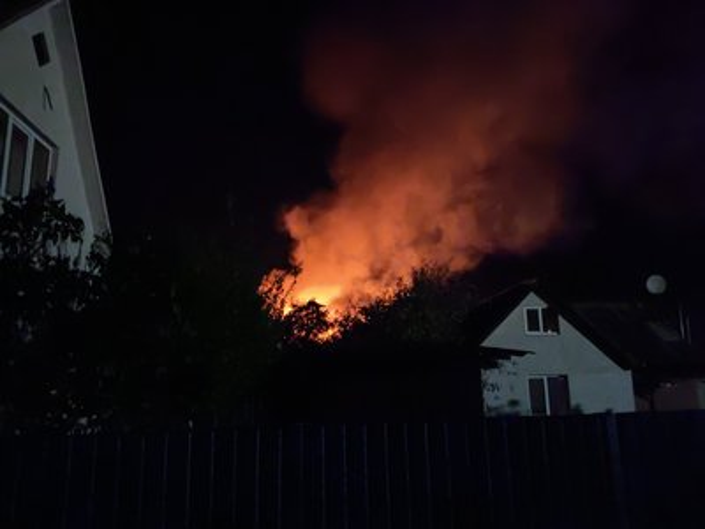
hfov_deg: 69.4
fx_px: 509
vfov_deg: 54.9
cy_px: 264
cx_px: 352
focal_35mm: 25
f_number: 1.79
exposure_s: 1/7
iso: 6400
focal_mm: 4.71
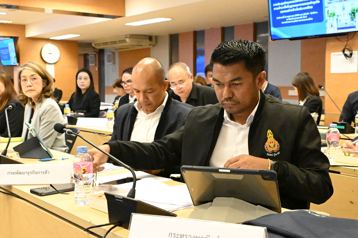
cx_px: 179
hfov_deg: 41.9
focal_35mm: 47
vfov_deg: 28.6
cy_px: 119
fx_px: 467
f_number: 6.3
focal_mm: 31.5
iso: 25600
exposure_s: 1/500
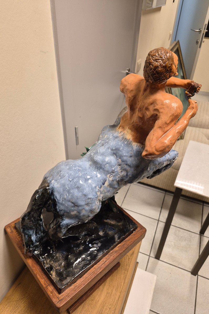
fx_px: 209
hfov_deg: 53.1
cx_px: 101
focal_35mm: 24
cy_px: 157
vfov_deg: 73.8
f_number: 1.8
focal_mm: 5.4
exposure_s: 1/100
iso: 160
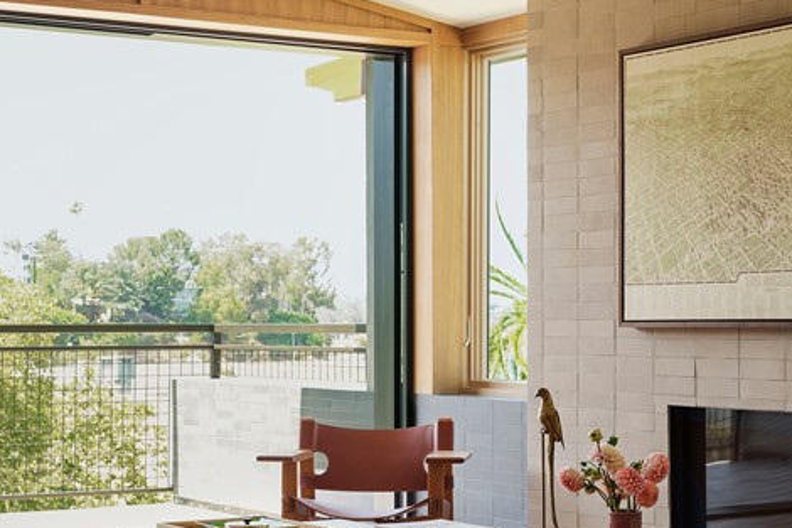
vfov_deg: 17.7
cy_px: 321
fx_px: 1693
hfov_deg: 26.2
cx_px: 264
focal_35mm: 77
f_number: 11
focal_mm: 42.5
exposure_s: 1/5
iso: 100
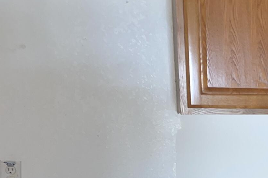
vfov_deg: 13.5
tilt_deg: -10.9
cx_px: 370
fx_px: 729
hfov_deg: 18.9
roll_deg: -0.2
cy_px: 231
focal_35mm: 98
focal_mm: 4.2
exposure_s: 1/9
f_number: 1.6
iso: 64
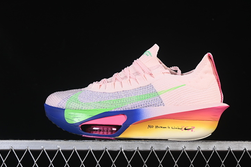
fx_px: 579
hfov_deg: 24.5
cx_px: 136
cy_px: 83
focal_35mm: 83
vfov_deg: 16.5
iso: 160
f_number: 8
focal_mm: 50
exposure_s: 1/80
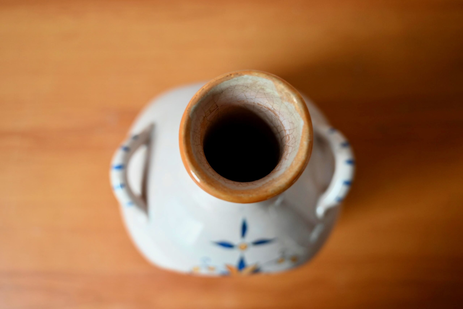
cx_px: 232
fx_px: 418
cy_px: 154
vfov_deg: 40.6
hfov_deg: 57.9
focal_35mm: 32
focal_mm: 32.5
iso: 900
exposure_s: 1/30
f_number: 4
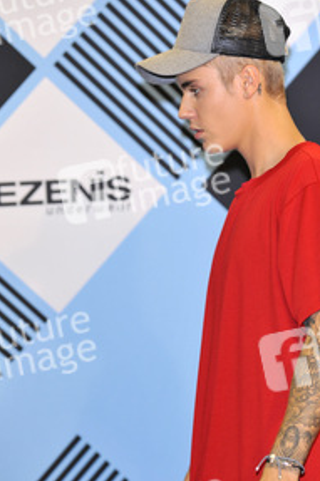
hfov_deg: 7.9
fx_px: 2323
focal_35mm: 174
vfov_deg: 11.8
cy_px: 268
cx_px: 193
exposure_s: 1/250
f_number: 4.5
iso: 800
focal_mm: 125
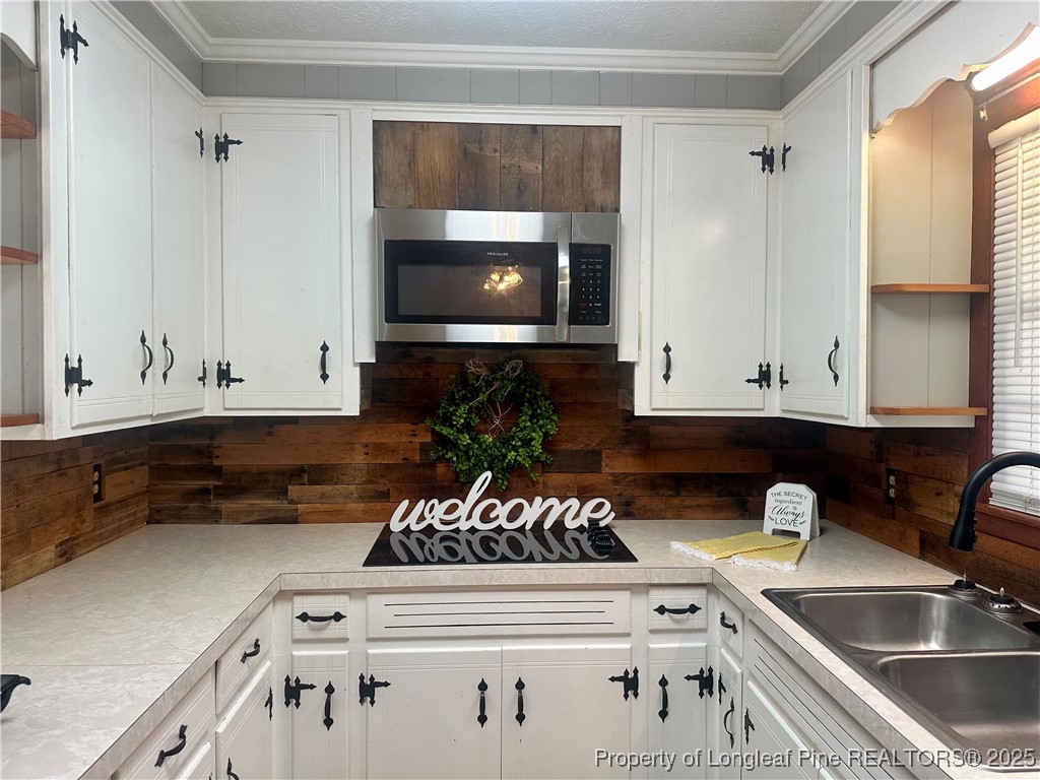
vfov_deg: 56.8
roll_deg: -0.1
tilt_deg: -1.2
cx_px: 520
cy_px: 390
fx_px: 721
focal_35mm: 24
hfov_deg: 71.6
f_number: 1.78
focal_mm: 6.86
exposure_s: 1/120
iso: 160
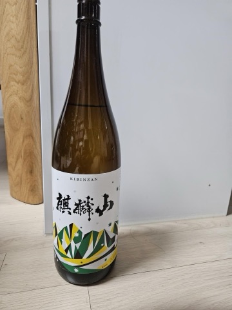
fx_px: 206
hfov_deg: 58.9
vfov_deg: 73.9
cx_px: 116
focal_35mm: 23
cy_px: 155
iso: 1000
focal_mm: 5.4
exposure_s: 1/240
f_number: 1.8
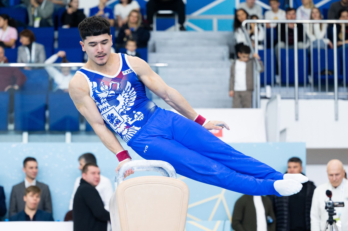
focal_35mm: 132
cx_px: 137
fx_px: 1272
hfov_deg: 15.6
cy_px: 118
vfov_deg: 10.4
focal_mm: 87
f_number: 2.8
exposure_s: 1/1250
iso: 2000
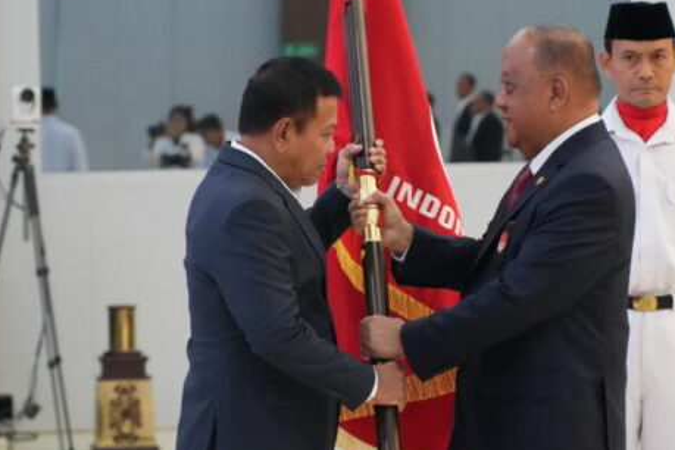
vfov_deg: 5.8
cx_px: 337
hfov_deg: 8.7
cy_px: 165
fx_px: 4425
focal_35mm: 236
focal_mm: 94
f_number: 4
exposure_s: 1/160
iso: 5000
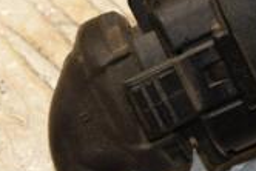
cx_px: 316
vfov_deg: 2.4
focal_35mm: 568
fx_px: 4041
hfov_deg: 3.6
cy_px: 28
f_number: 8
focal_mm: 105
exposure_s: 1/200
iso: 800
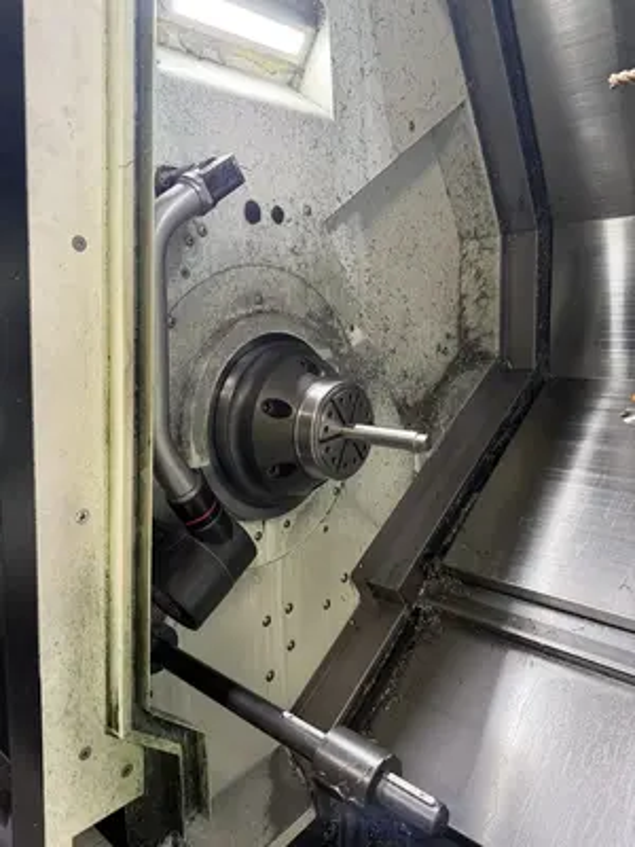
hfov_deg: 56.8
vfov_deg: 71.6
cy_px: 424
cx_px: 318
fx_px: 587
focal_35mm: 24
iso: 200
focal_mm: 6.76
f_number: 1.78
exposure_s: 1/79
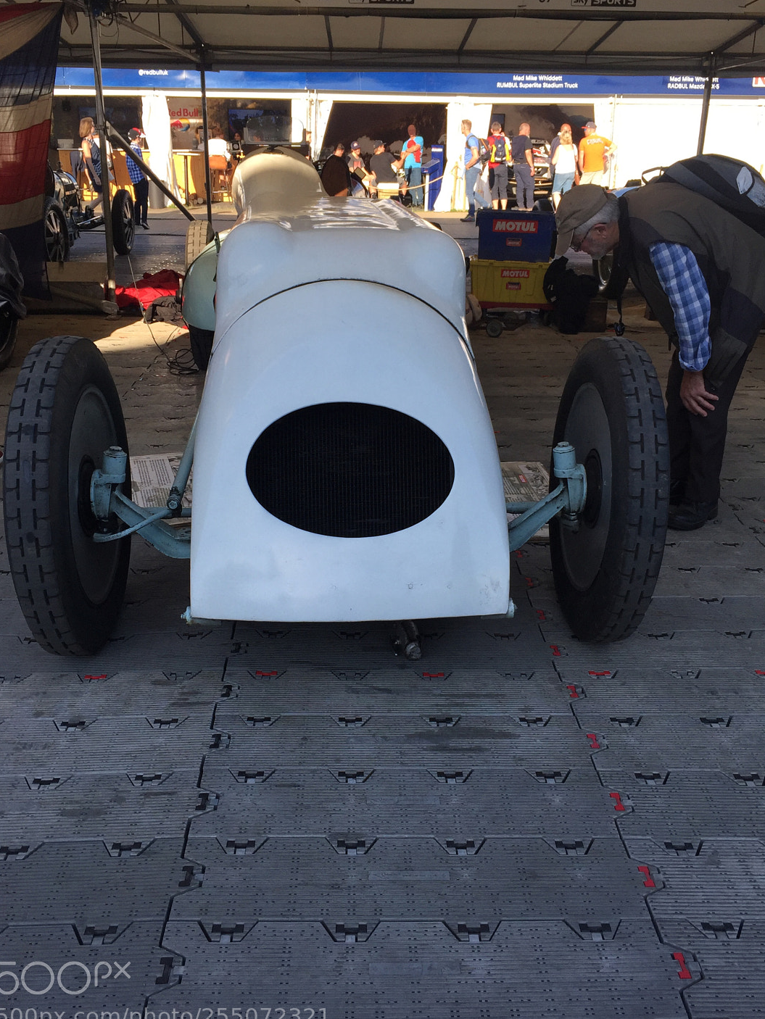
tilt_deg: -19.7
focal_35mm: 33
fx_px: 972
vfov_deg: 55.3
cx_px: 386
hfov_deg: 43.0
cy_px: 494
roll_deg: +1.9
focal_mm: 4.15
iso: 32
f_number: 2.2
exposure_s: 1/719
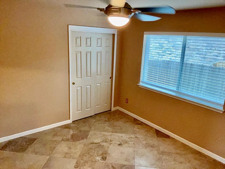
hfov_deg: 65.3
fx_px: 175
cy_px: 84
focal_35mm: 27
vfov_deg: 51.4
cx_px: 112
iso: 500
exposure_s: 1/60
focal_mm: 3
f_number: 1.8
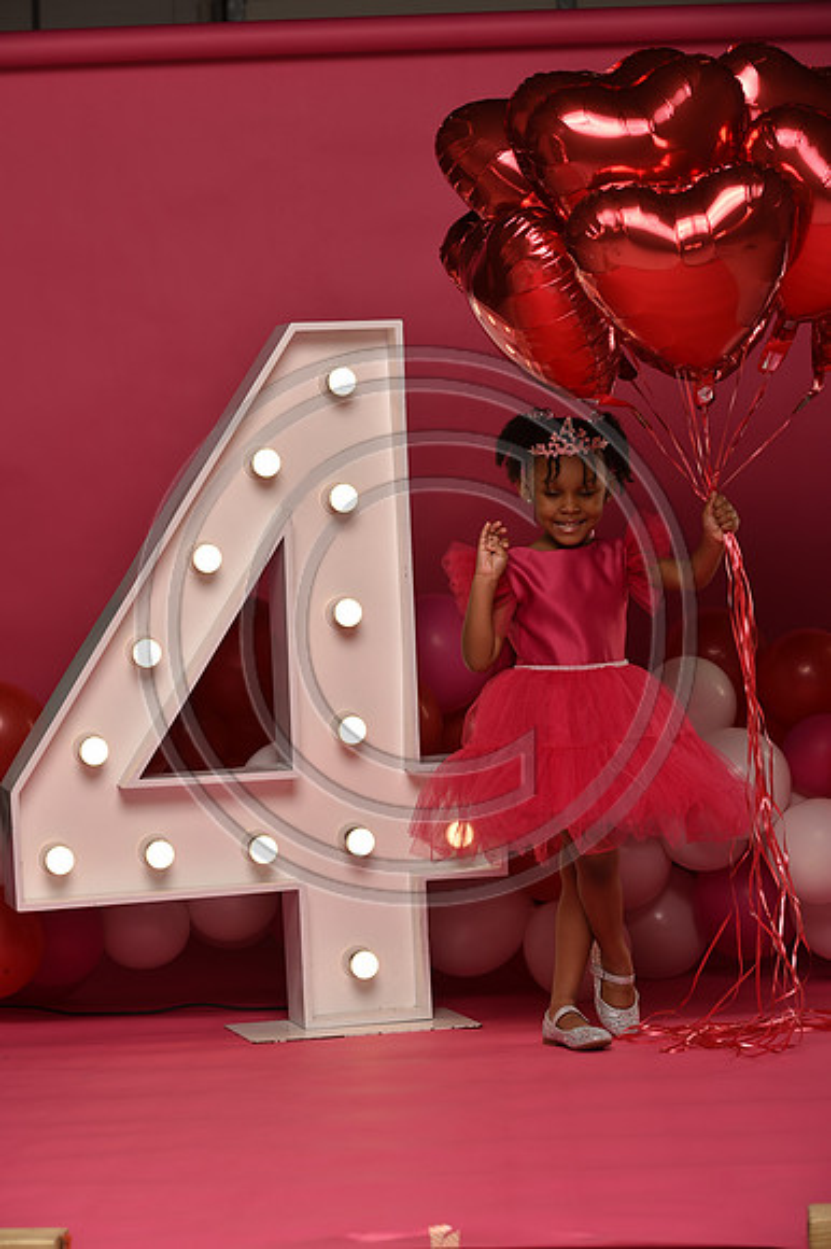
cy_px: 624
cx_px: 416
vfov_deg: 23.7
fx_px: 2981
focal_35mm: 86
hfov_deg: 15.9
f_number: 5.6
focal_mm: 86
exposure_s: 1/160
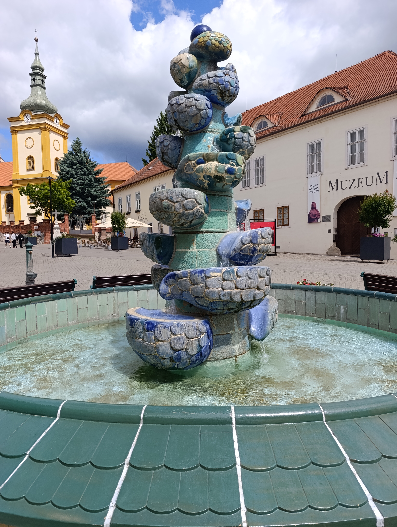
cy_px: 264
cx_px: 198
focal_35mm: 23
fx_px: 351
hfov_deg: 59.0
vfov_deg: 73.8
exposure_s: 1/843
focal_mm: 6.14
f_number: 1.6
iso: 50
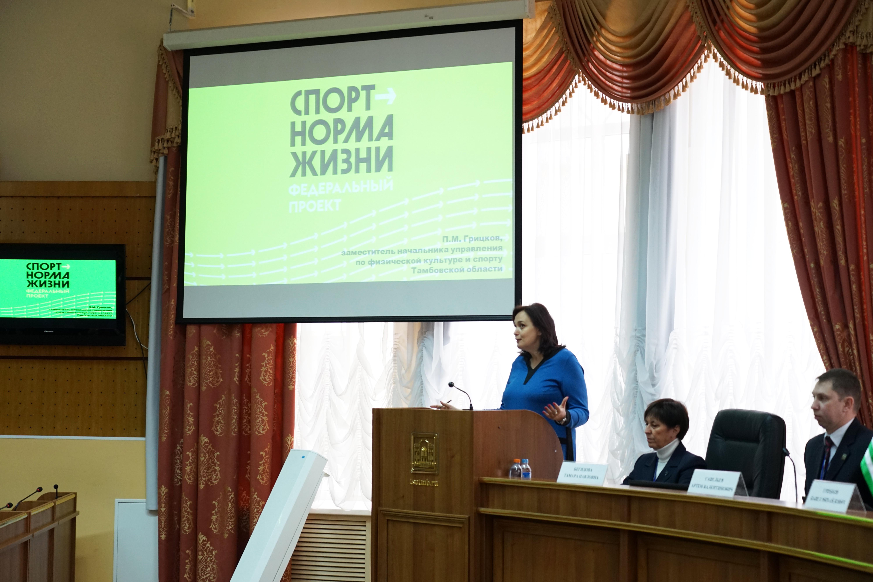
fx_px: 1576
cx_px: 436
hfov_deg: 31.0
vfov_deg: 20.9
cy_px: 291
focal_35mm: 65
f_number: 4
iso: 1600
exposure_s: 1/125
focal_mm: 65
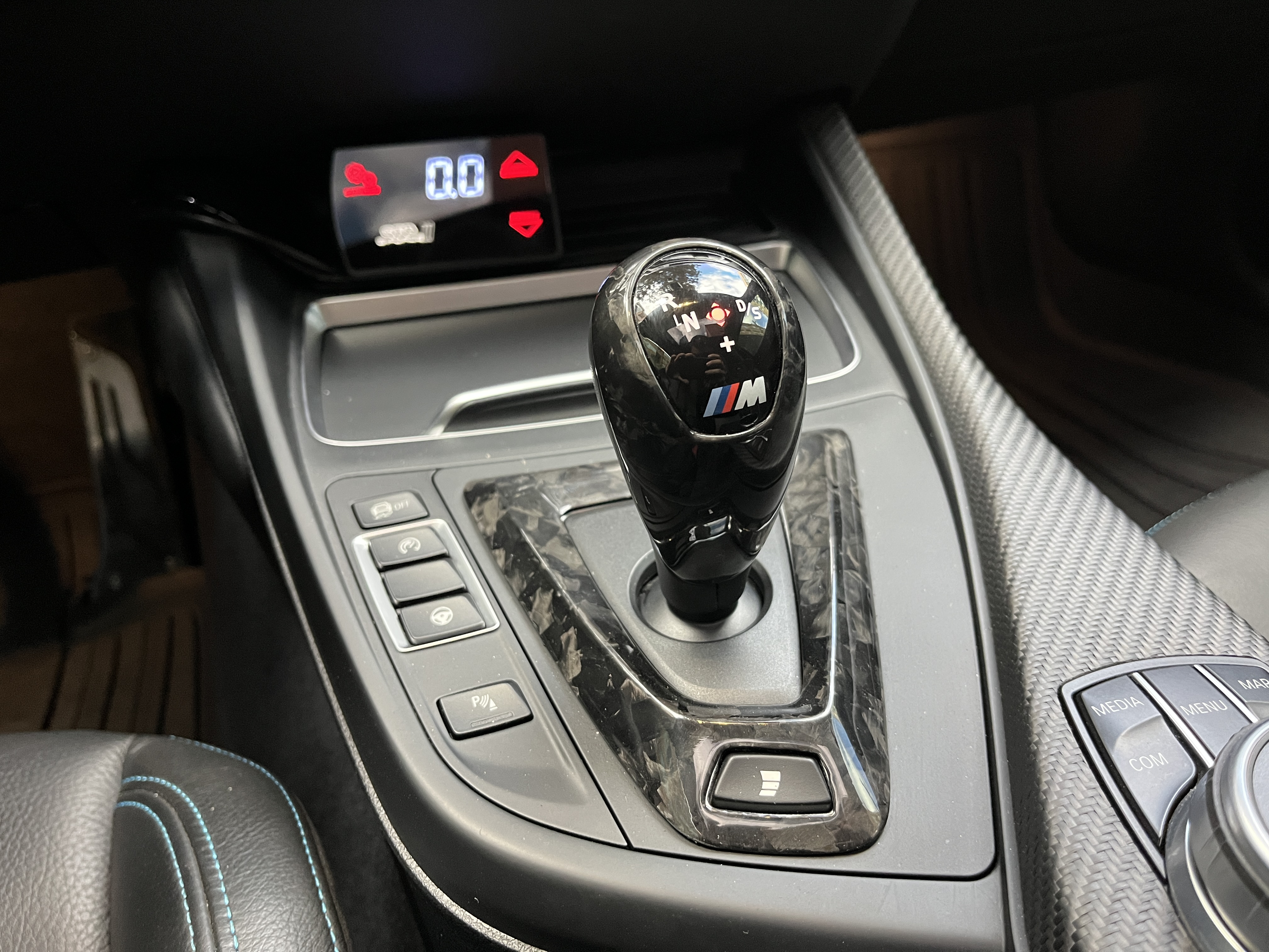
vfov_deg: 53.1
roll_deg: +2.6
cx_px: 634
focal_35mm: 26
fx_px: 953
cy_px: 476
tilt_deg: -36.1
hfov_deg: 67.3
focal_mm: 5.1
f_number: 1.6
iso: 400
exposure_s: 1/50
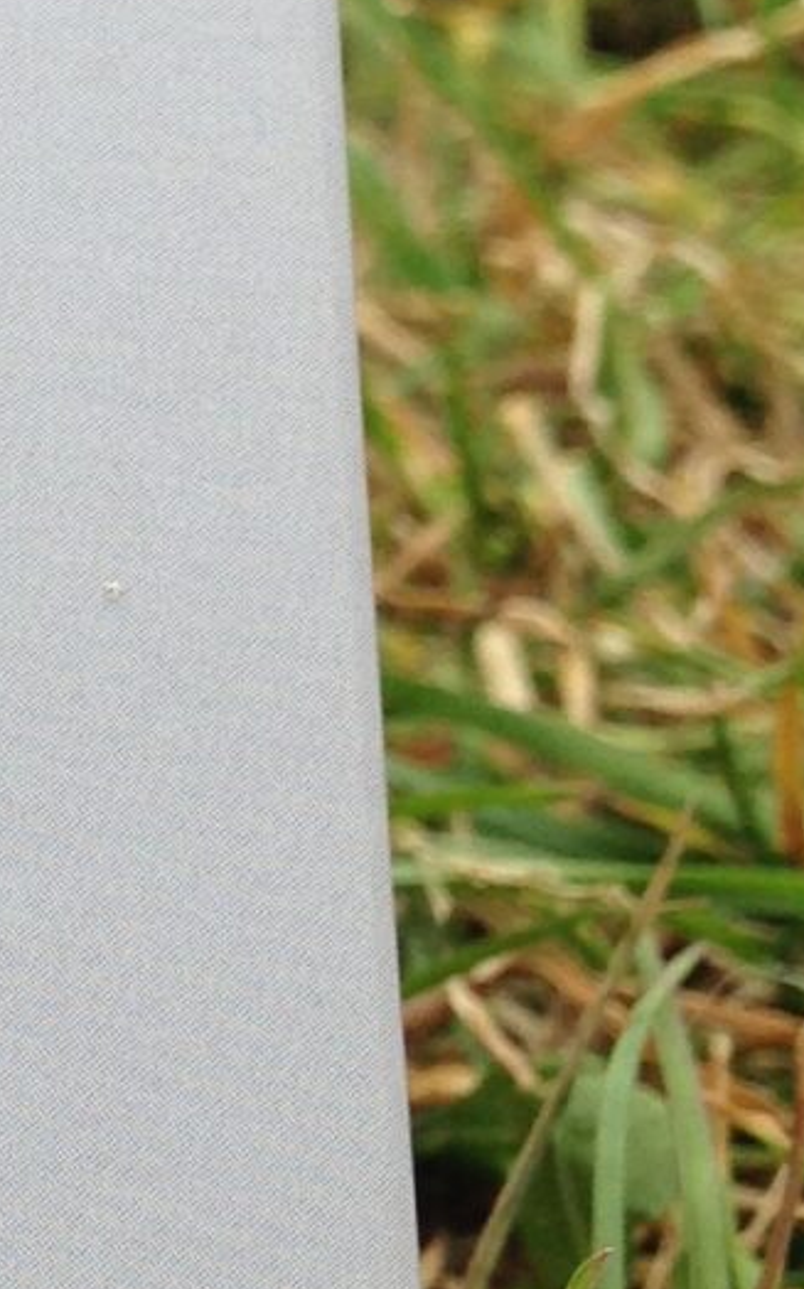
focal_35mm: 171
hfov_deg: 7.4
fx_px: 6002
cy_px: 357
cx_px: -809
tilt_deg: -21.3
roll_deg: -2.9
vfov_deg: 12.2
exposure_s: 1/291
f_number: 2.4
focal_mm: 4.12
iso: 50
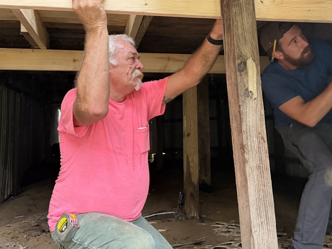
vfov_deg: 35.8
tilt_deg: +3.8
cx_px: 191
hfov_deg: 46.6
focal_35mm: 40
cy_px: 95
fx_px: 384
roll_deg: +2.9
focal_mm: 6.76
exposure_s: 1/60
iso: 640
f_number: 1.78
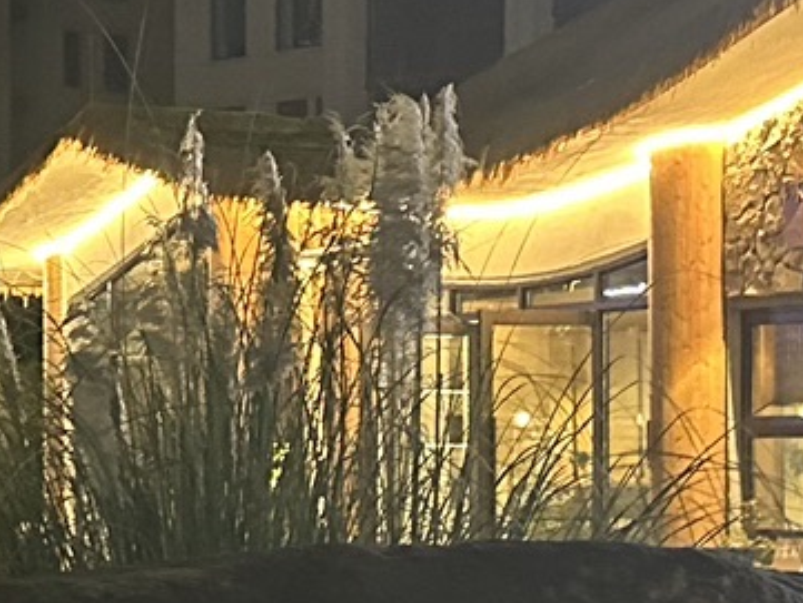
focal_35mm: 133
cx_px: 309
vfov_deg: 11.1
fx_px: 3086
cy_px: 516
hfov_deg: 14.8
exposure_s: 1/33
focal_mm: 6.86
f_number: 1.78
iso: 1000
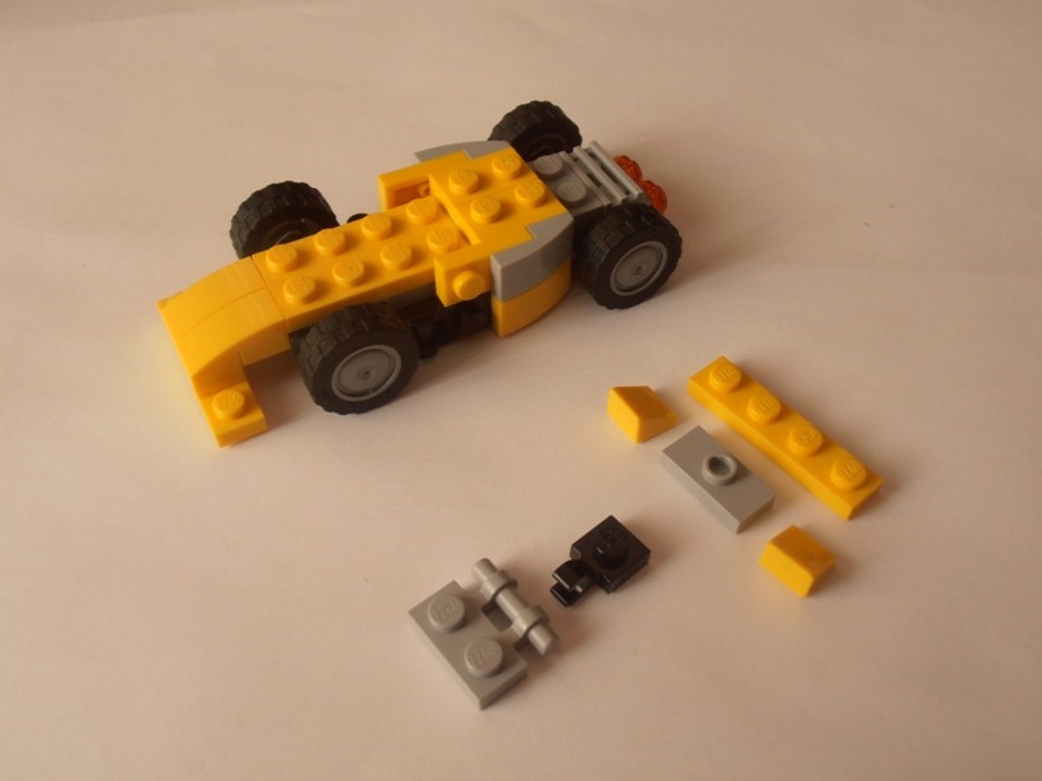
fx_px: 1114
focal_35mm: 37
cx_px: 521
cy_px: 390
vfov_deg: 38.7
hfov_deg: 50.1
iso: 125
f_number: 3.9
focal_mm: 6.61
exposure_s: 1/20
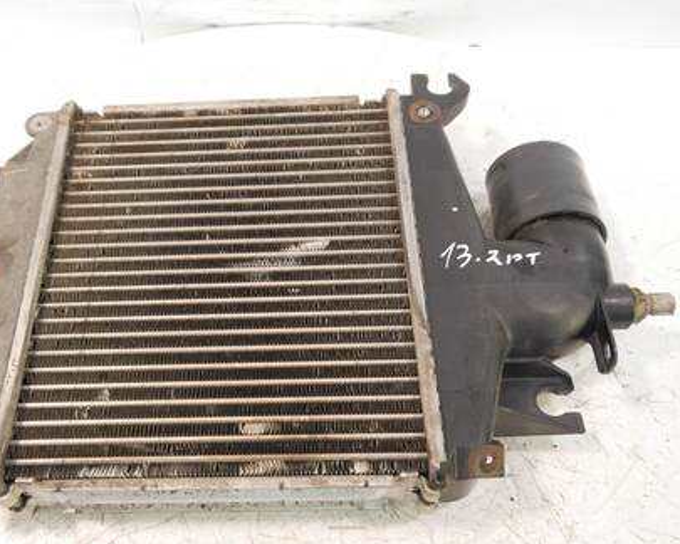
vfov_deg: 40.1
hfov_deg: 48.9
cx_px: 280
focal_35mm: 37
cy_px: 301
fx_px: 745
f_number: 3.8
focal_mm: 16
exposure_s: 1/60
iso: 1000
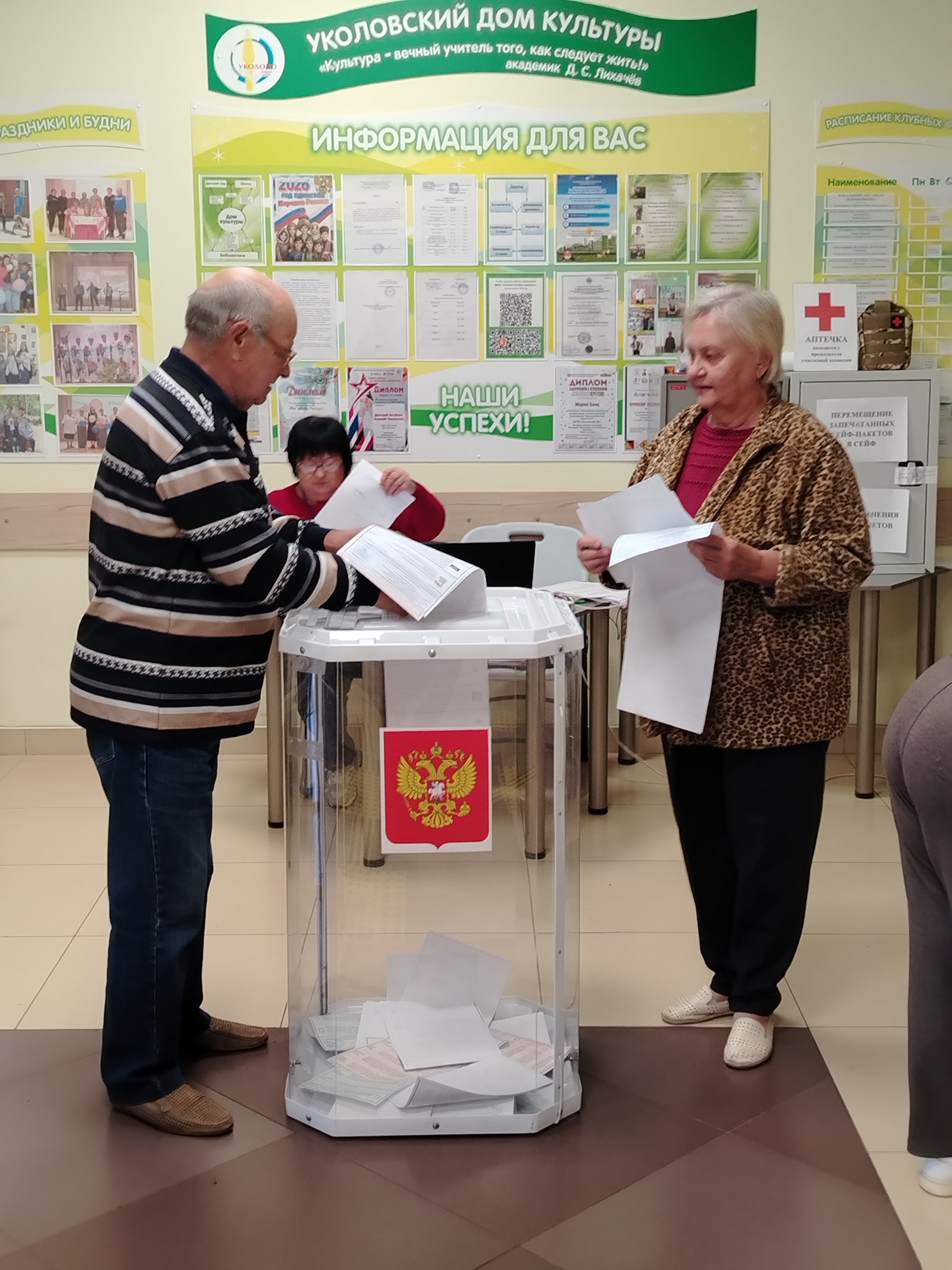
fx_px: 1723
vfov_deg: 40.4
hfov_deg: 30.9
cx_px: 476
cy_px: 635
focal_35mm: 47
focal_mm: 5.25
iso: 772
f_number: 1.75
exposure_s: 1/60
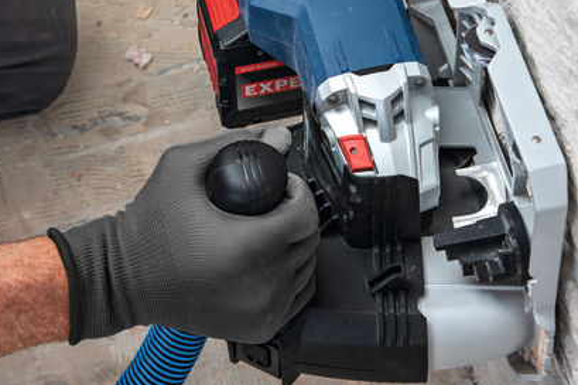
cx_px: 329
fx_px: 2198
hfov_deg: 15.0
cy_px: 67
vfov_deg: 10.0
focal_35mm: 137
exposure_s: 1/160
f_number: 7.1
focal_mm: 70
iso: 200
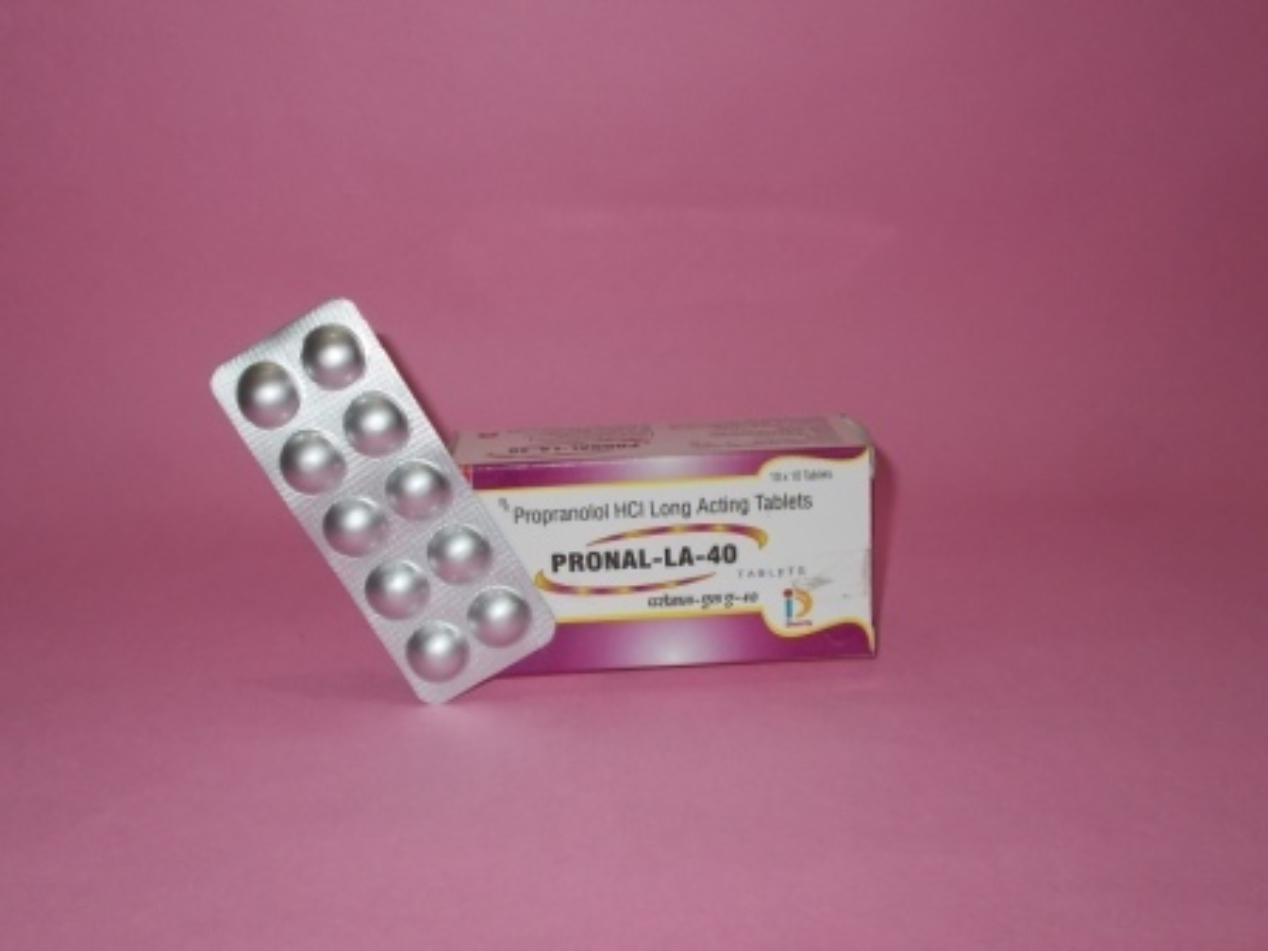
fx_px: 1429
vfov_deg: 36.8
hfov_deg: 47.9
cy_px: 476
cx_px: 634
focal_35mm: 39
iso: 200
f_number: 3.9
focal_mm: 6.9
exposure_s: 1/30
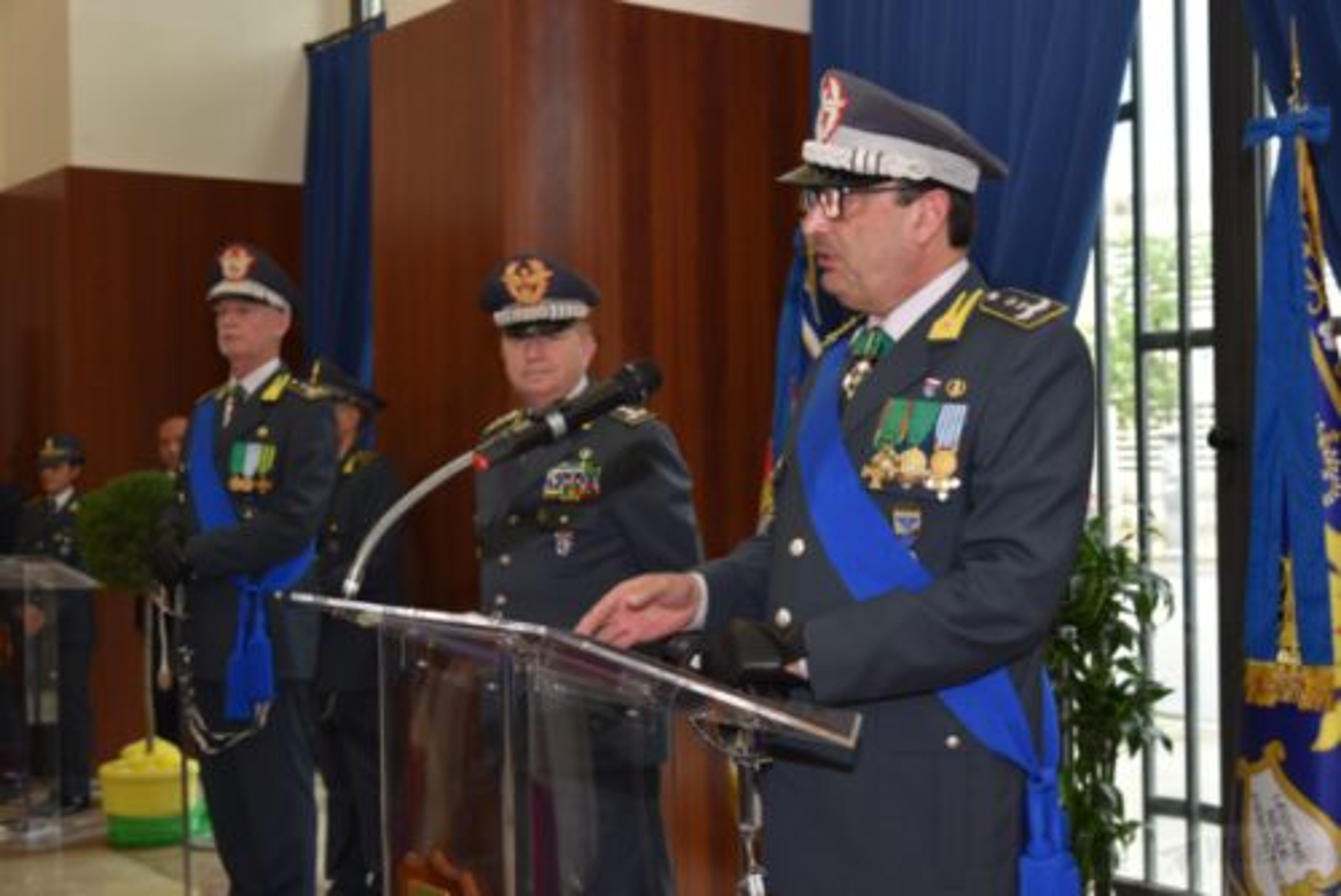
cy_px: 448
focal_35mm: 48
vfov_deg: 28.1
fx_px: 1789
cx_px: 670
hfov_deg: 41.1
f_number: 6.3
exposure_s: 1/60
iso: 500
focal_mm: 48
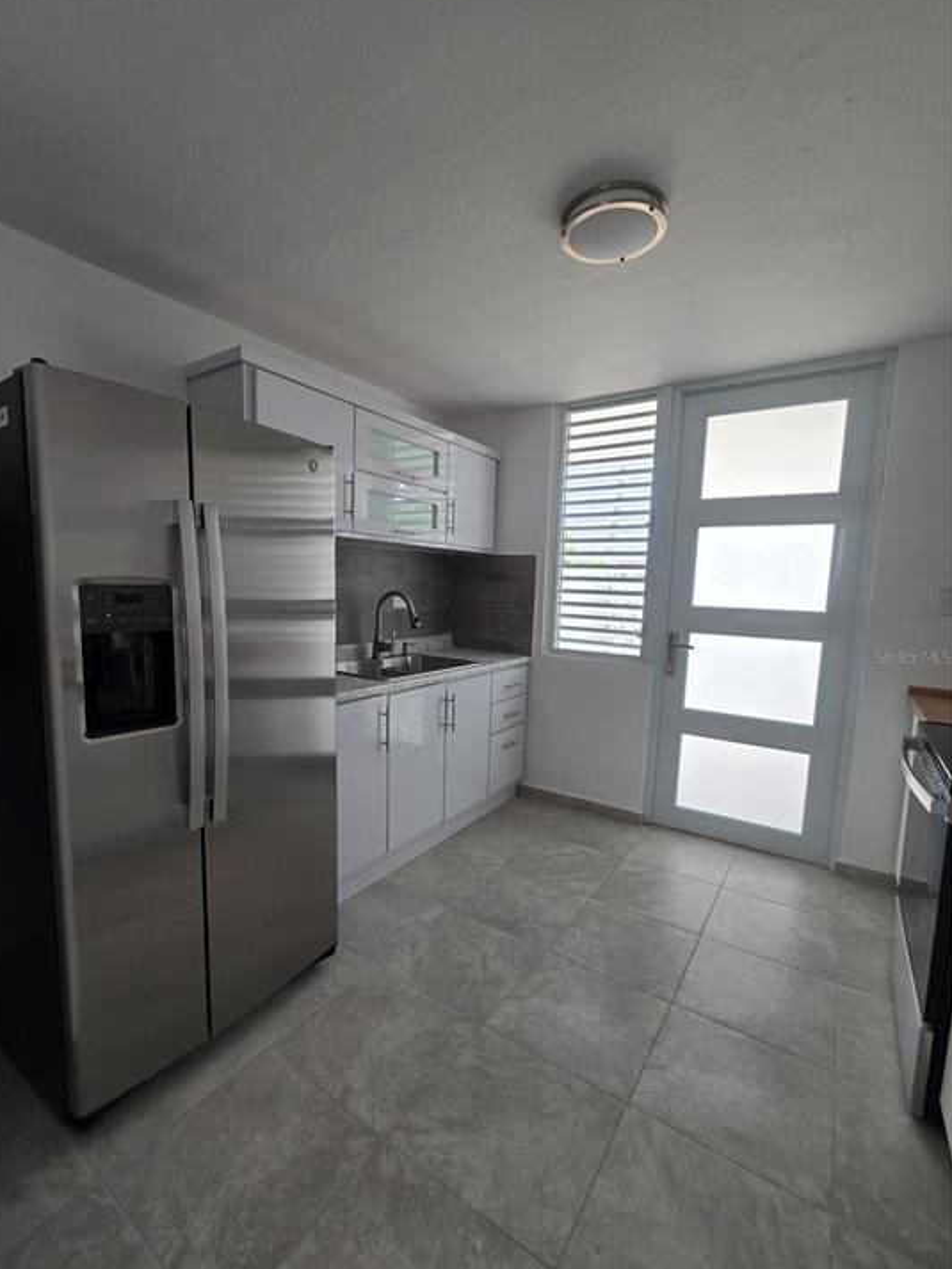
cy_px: 657
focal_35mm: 14
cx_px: 443
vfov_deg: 102.0
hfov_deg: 85.6
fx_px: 513
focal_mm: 2.2
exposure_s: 1/151
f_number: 2.2
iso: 50
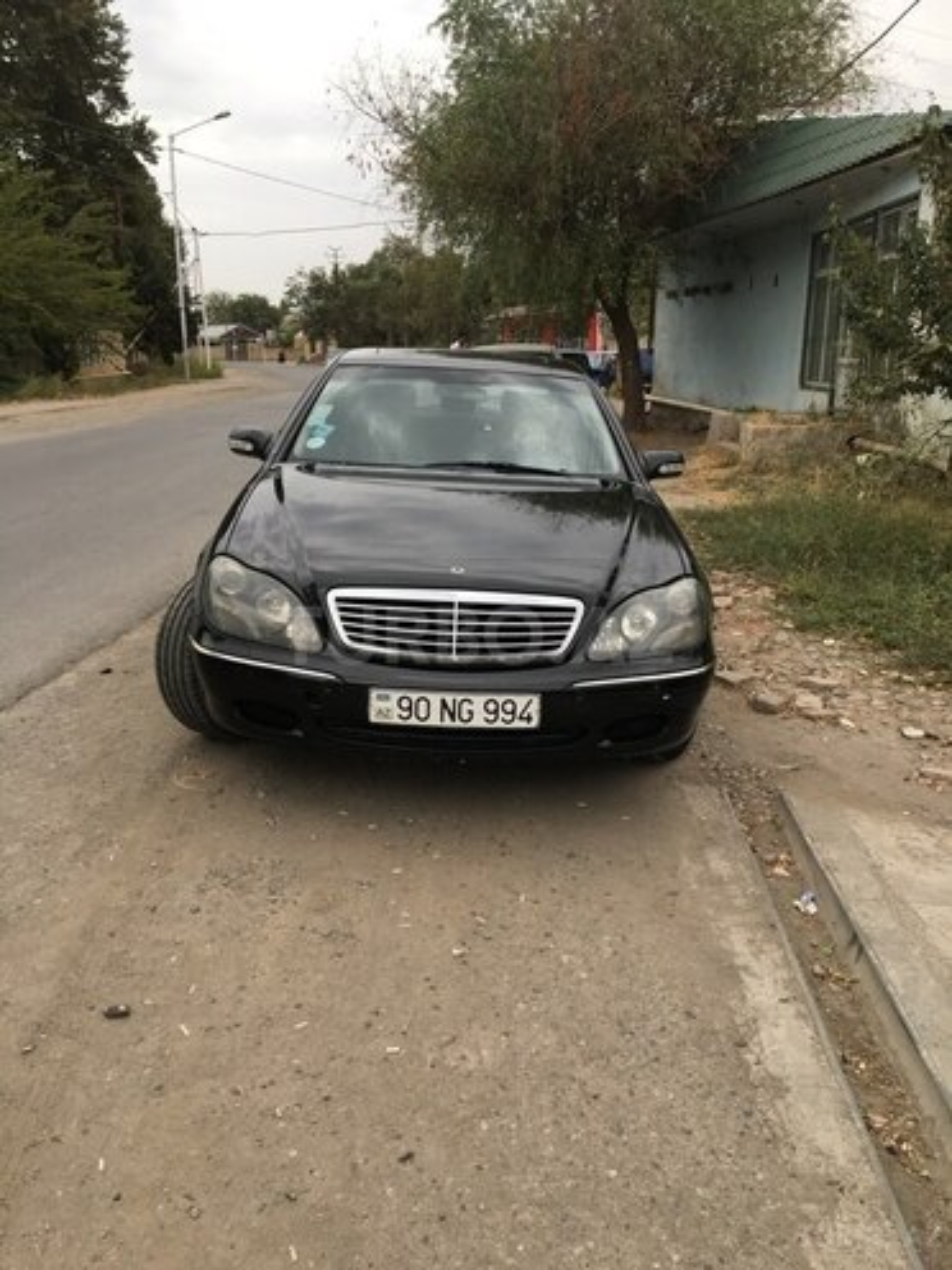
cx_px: 476
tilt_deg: -15.2
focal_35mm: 29
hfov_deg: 48.2
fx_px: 1063
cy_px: 635
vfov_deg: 61.7
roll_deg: -0.1
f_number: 2.2
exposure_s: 1/50
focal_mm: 4.15
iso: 32
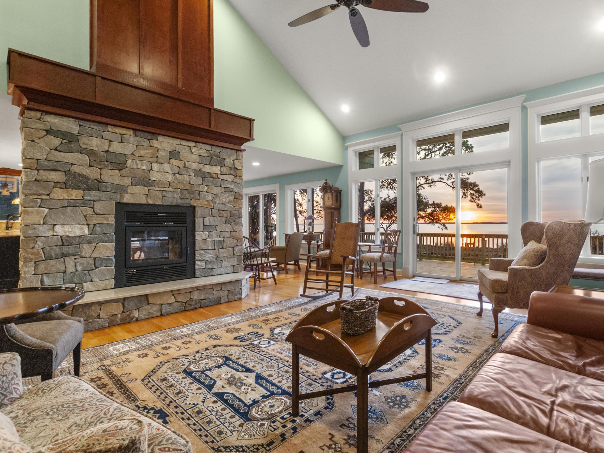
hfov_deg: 90.1
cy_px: 220
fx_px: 297
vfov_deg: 74.7
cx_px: 355
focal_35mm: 17
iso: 400
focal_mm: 10
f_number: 8
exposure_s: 1/6
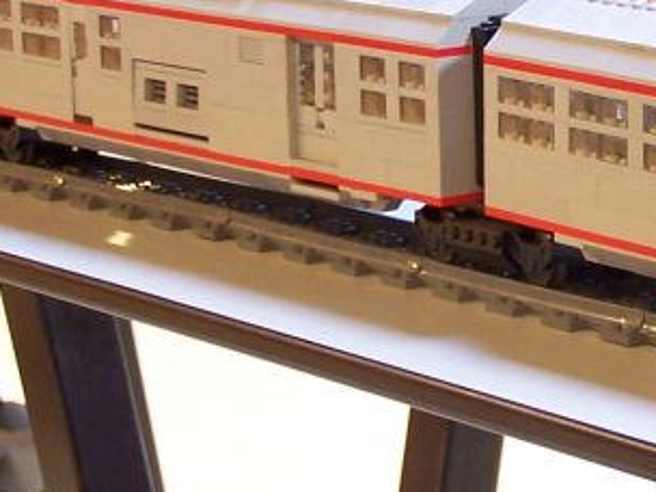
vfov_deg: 8.6
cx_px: 647
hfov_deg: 11.4
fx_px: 3260
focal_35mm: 172
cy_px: 190
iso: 80
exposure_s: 1/4
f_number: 3
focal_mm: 8.5
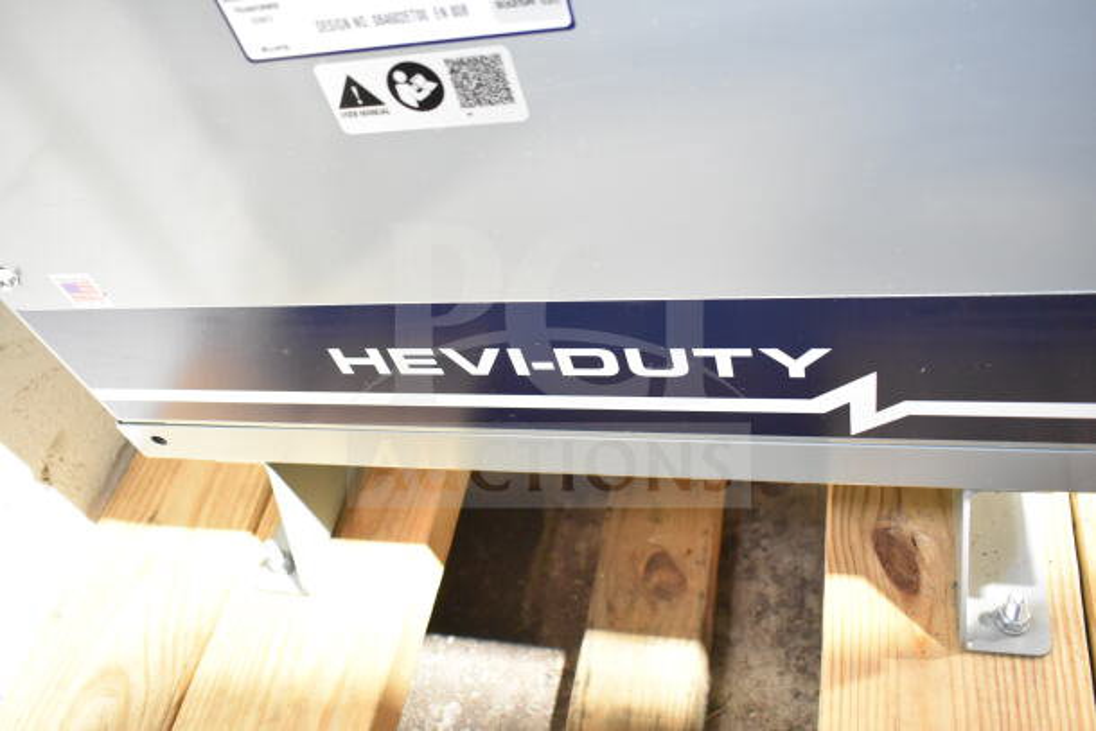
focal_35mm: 33
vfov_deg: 40.0
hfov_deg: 57.2
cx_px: 548
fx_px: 1005
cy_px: 366
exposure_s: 1/30
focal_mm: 22
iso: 4000
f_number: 3.8
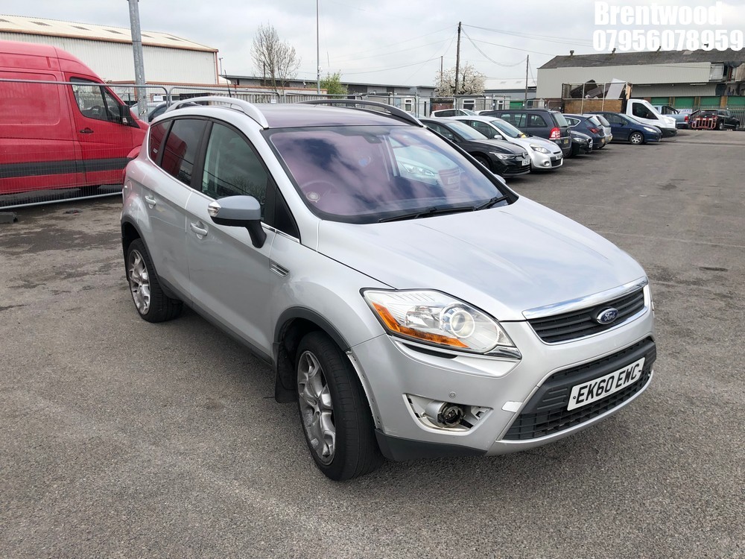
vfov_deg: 49.7
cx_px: 372
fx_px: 603
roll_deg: +0.1
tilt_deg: -17.5
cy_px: 280
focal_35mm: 28
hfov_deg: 63.4
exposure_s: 1/1567
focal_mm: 4
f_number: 1.8
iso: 20
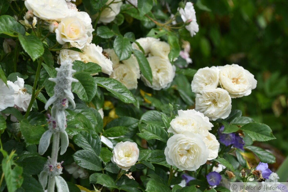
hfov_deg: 13.7
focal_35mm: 150
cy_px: 96
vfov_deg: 9.1
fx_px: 1200
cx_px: 144
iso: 100
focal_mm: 100
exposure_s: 1/250
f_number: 8
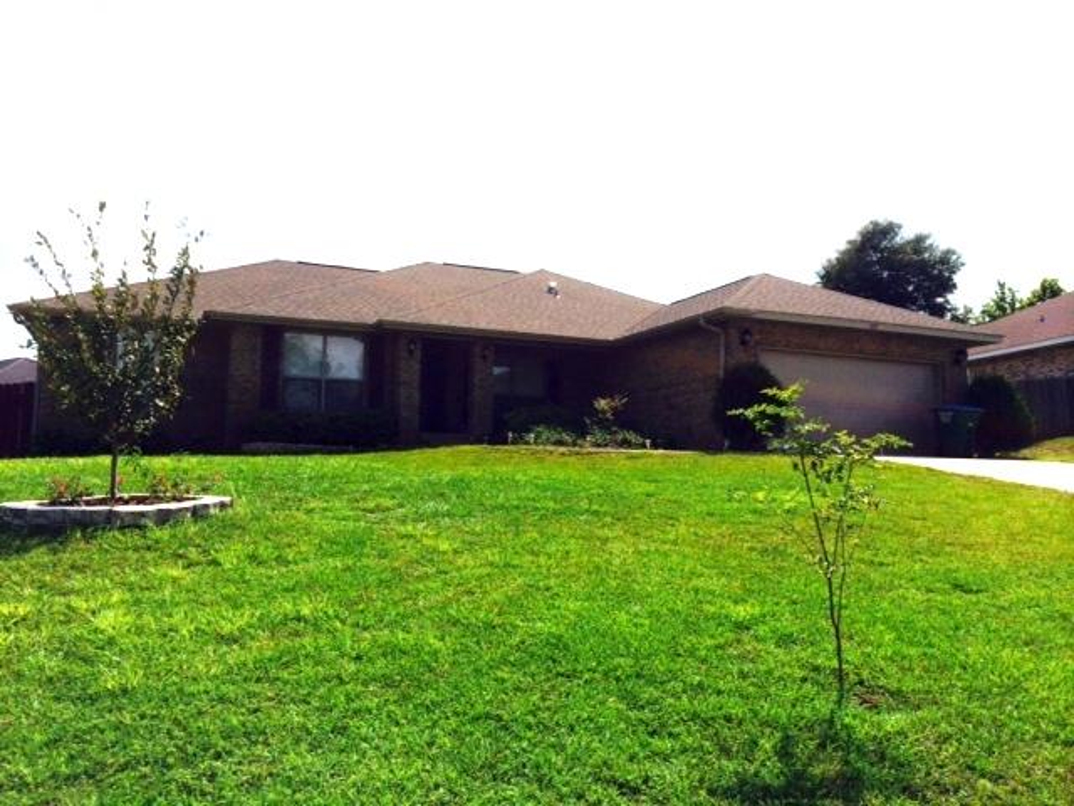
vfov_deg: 46.8
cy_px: 403
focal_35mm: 30
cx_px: 537
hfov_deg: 60.0
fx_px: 931
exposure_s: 1/5128
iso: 40
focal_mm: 4.12
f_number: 2.2
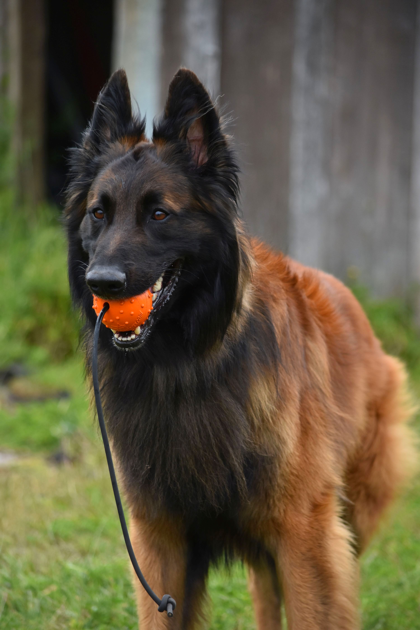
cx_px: 210
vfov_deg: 11.0
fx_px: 3279
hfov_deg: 7.3
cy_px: 315
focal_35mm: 188
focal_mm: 125
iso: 560
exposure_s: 1/2000
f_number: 4.8
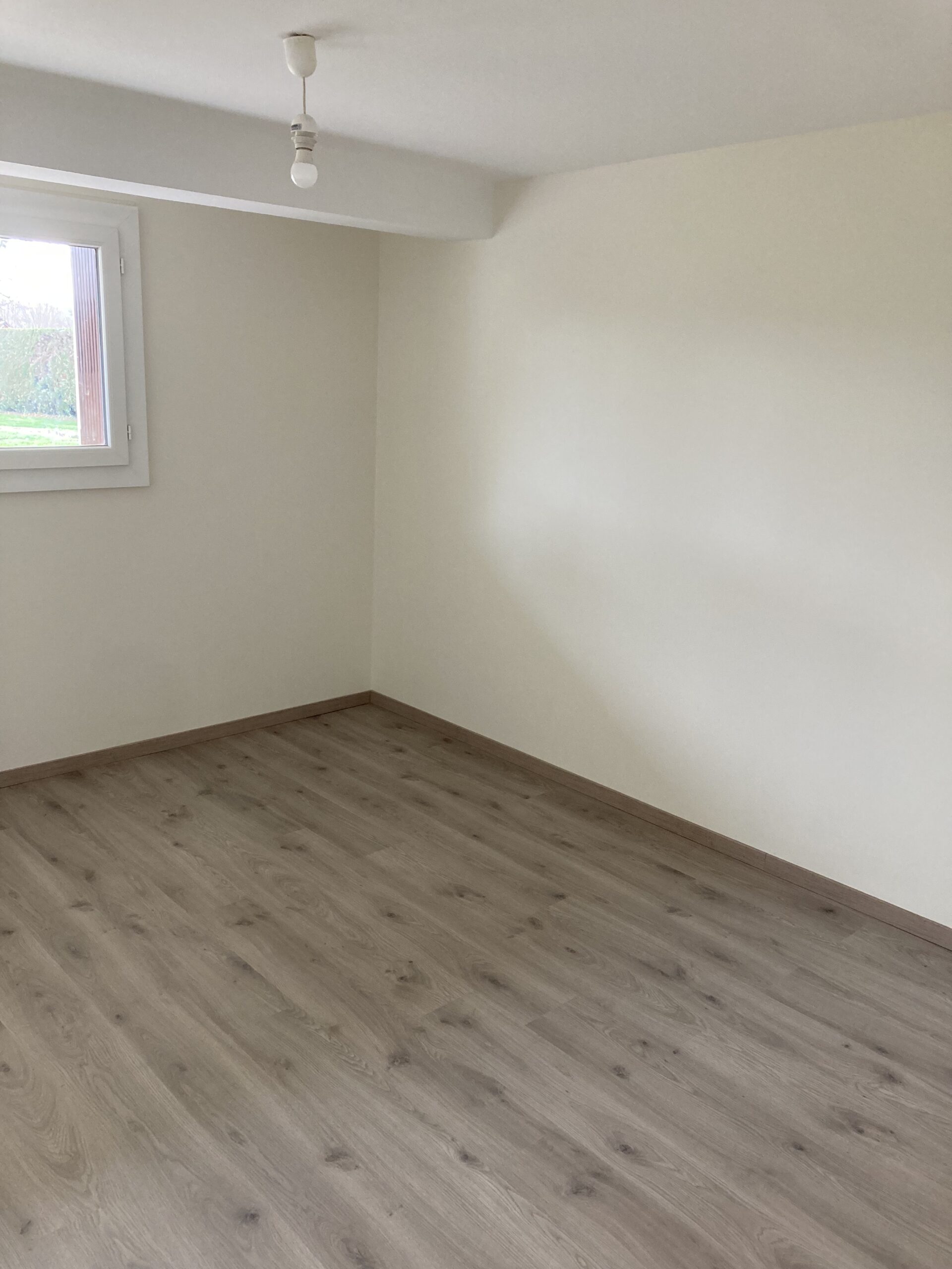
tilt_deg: -13.2
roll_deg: -2.1
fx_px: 1027
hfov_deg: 49.7
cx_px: 476
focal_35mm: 28
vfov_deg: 63.4
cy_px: 634
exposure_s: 1/60
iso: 125
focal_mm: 3.99
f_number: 1.8
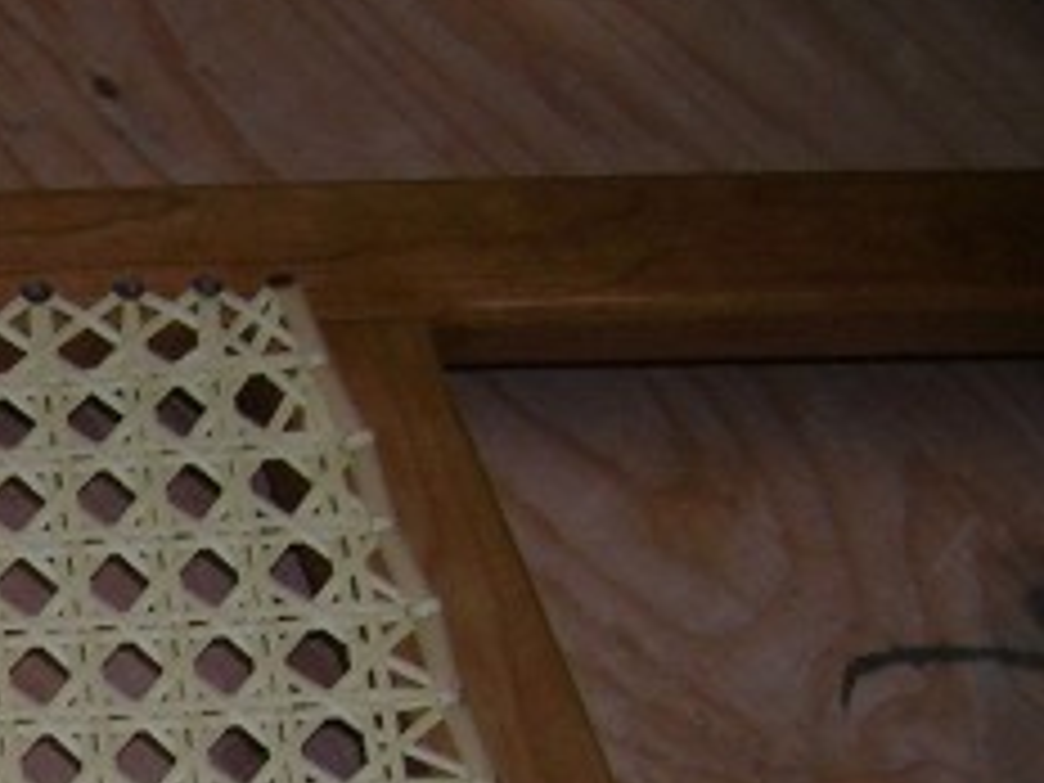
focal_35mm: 117
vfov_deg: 12.0
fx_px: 3529
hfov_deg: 15.1
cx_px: -680
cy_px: 1244
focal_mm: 5.7
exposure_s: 1/60.1
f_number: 2.9
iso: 50
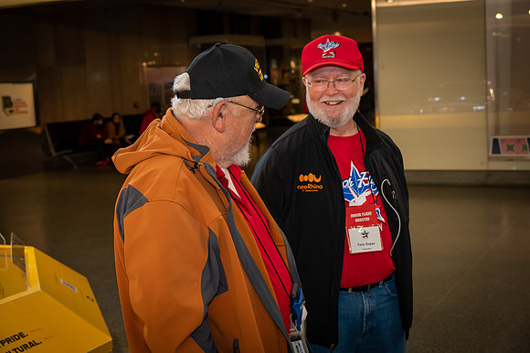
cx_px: 265
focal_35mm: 51
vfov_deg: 26.5
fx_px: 750
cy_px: 176
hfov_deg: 38.9
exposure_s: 1/50
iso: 5000
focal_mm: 51
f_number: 5.6
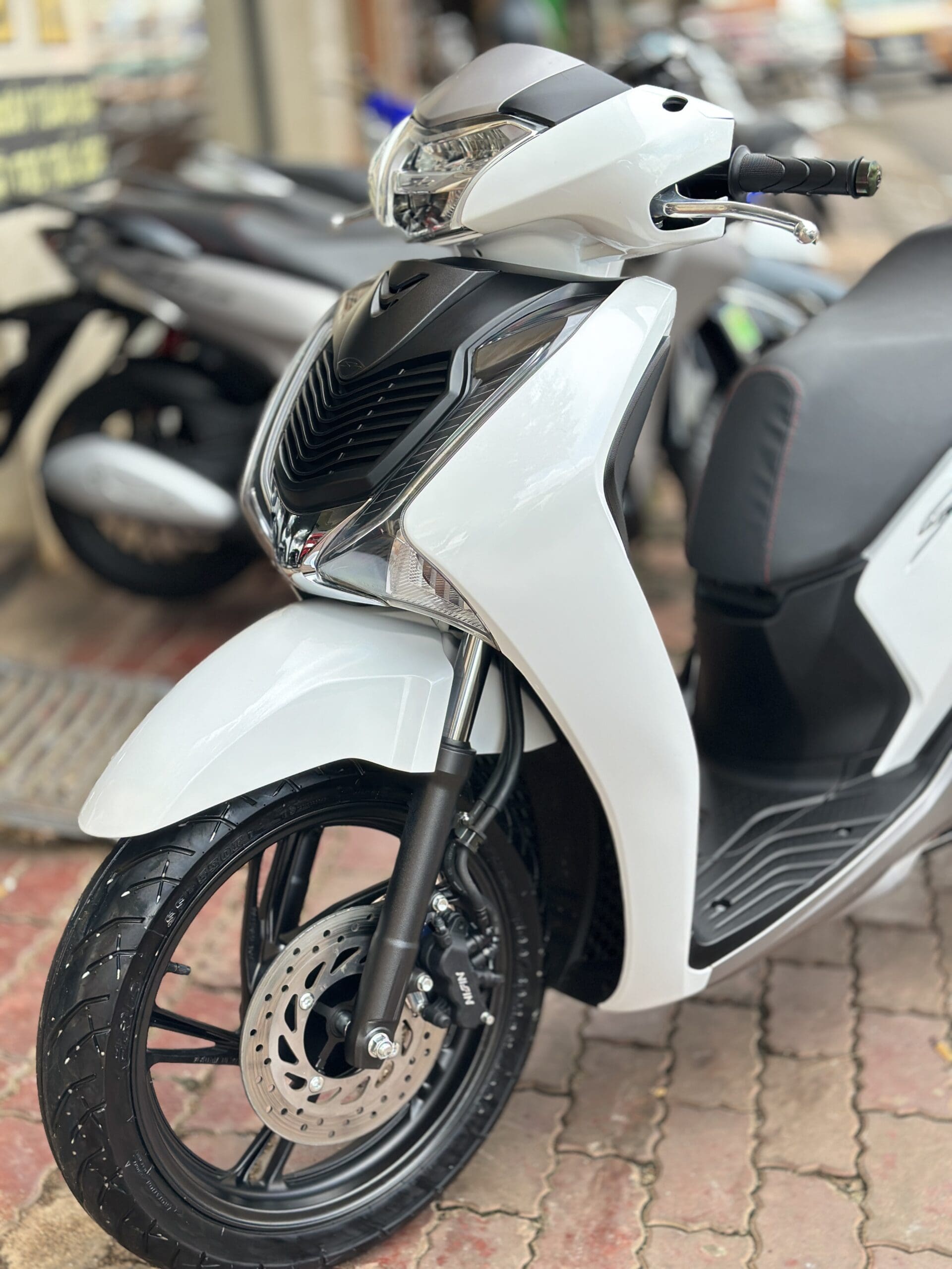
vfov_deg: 39.7
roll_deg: +4.2
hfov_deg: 30.3
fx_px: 1760
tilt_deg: -17.4
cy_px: 634
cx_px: 476
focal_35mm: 48
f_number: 1.78
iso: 80
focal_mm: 6.86
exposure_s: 1/464
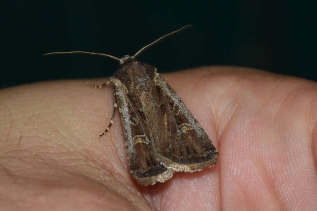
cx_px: 158
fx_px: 1848
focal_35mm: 210
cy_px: 106
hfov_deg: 9.8
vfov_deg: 6.5
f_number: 5.6
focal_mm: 140
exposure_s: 1/60
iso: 320
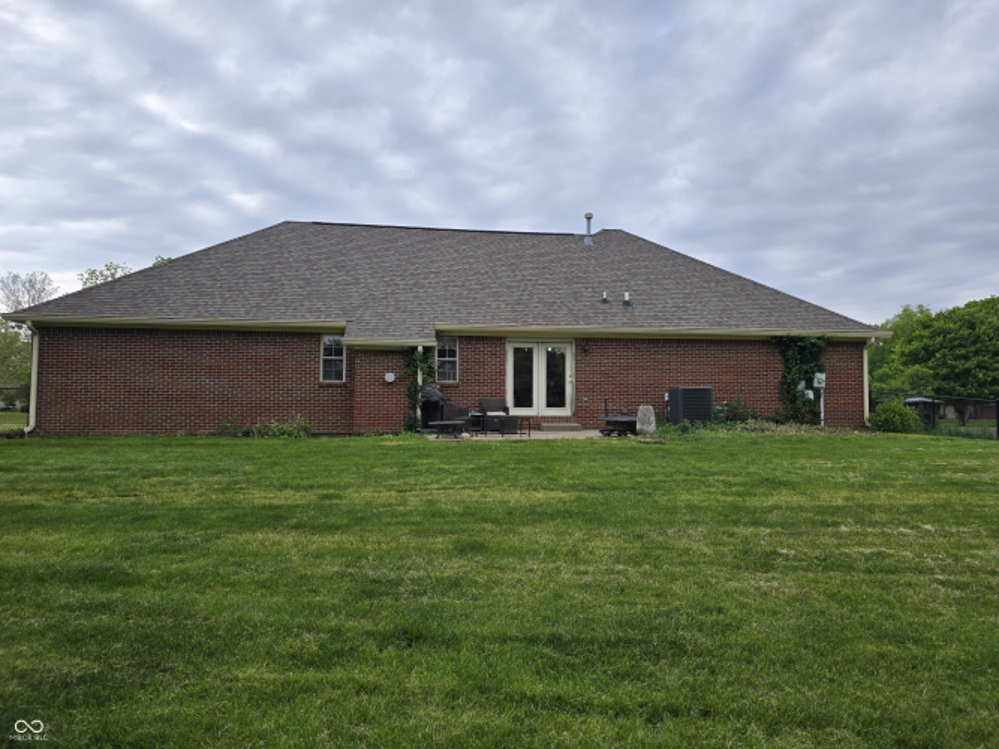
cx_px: 500
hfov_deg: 73.9
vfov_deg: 58.9
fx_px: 664
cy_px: 374
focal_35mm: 23
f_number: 1.7
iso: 12
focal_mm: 6.3
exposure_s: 1/384
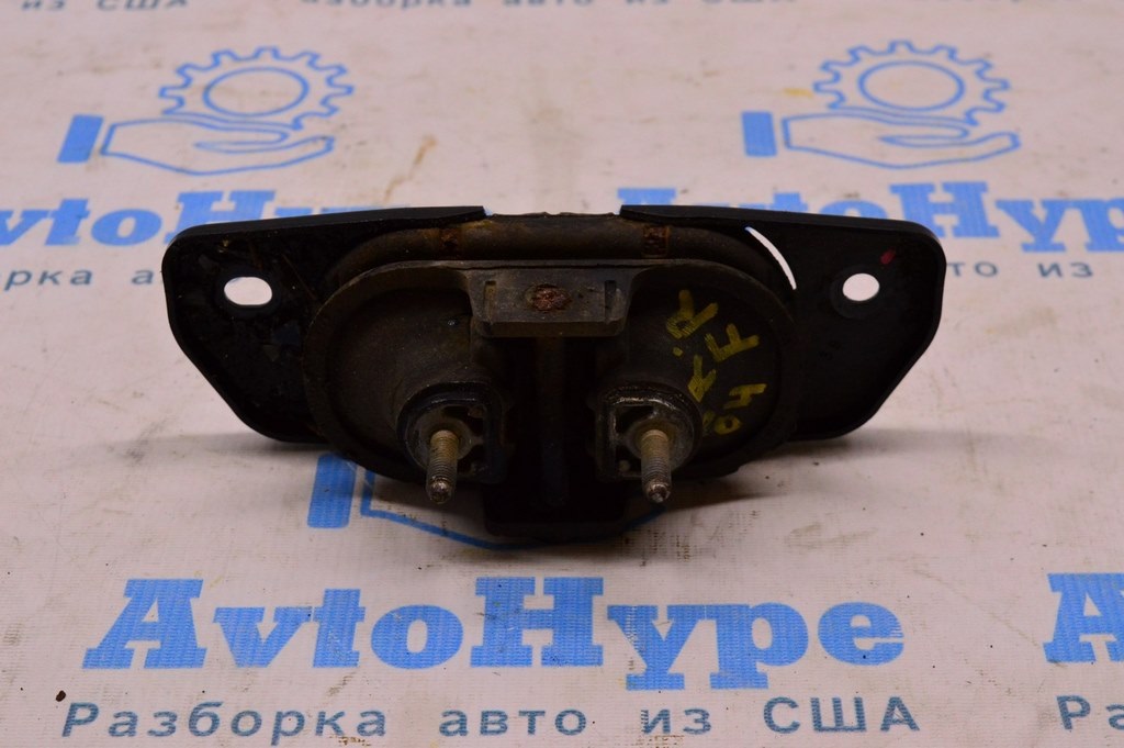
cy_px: 374
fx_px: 2153
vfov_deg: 19.7
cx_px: 562
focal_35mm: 69
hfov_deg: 29.3
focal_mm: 46
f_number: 8
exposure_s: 1/125
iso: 1600
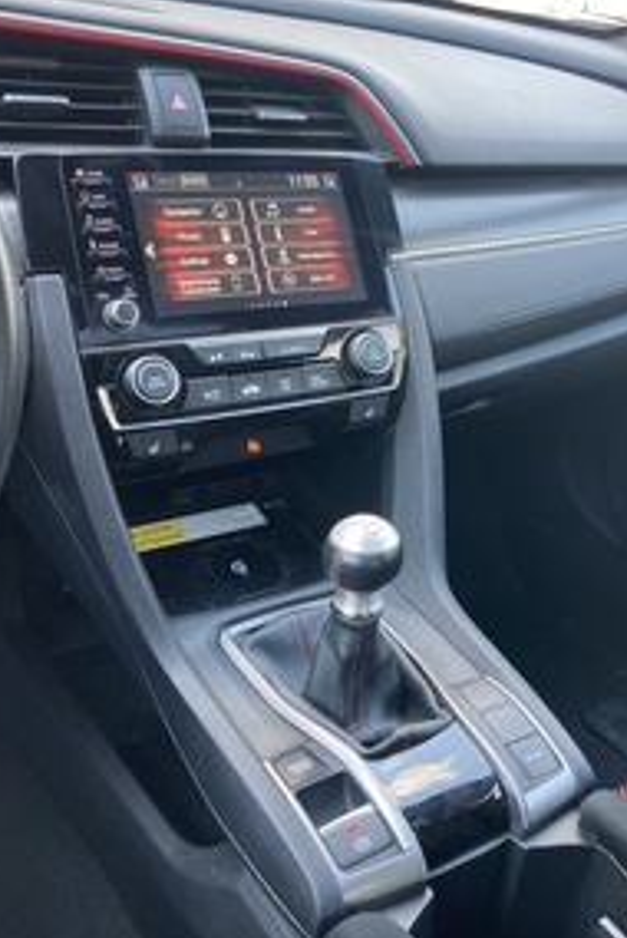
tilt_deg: -22.6
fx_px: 1121
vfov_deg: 45.3
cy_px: 424
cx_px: 535
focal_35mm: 43
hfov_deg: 30.2
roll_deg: -10.4
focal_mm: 3.99
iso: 80
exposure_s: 1/88
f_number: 1.8
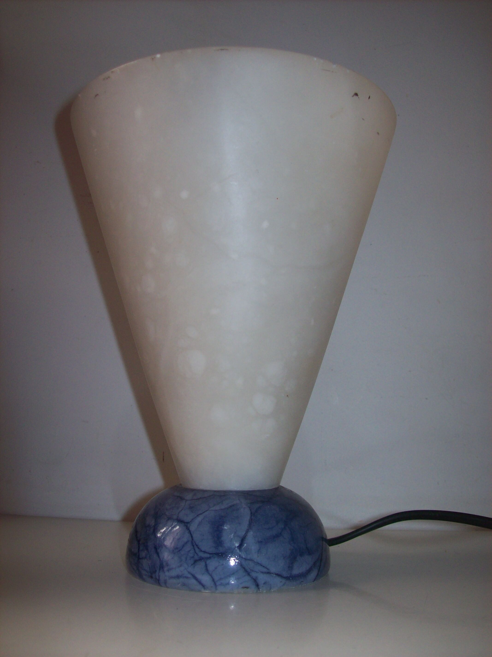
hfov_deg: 39.6
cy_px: 328
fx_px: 683
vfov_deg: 51.4
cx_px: 246
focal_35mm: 36
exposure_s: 1/64
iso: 80
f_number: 2.7
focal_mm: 6
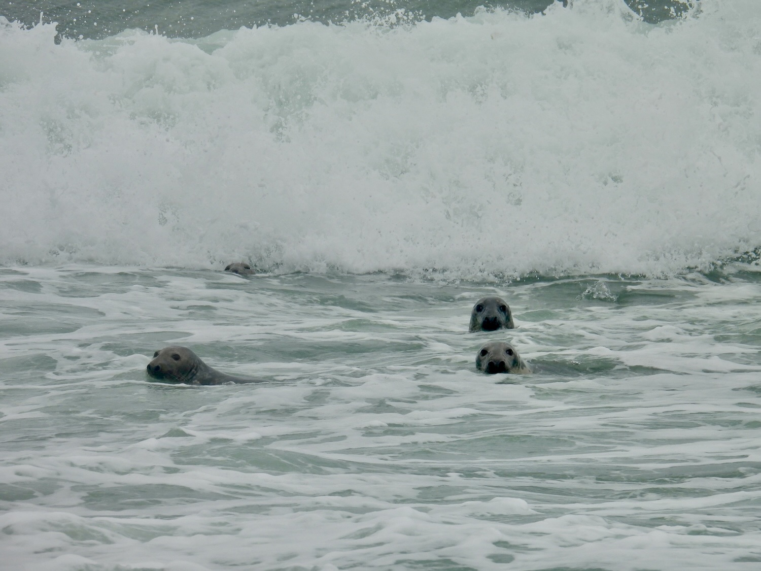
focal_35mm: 650
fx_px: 14290
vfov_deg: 2.3
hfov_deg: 3.1
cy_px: 286
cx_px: 380
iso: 100
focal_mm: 116
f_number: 5.6
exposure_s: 1/800
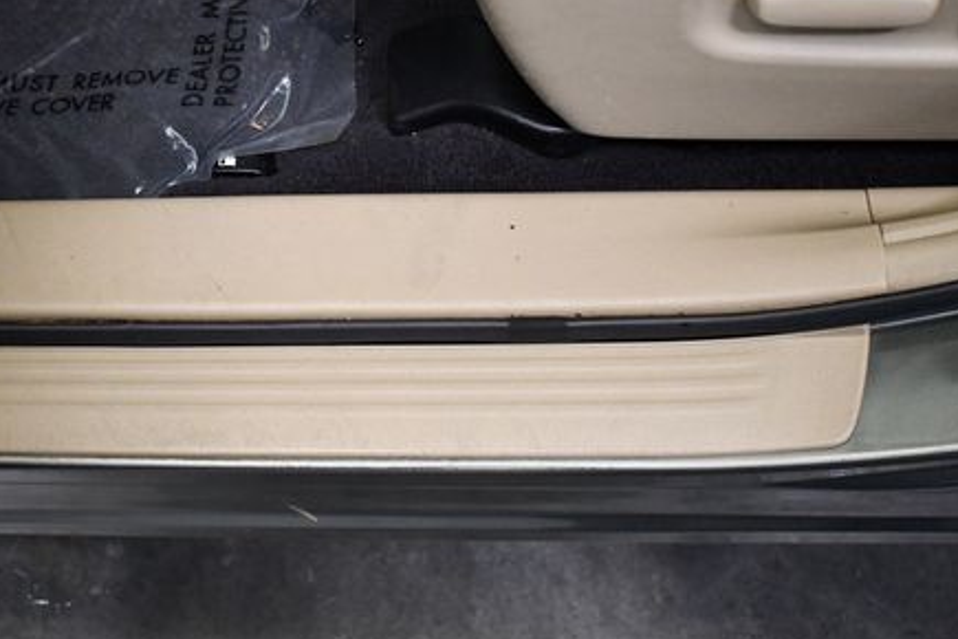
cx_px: 300
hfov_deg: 39.0
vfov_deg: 27.0
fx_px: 1330
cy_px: 275
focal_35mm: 50
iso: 3200
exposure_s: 1/125
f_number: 3.8
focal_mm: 23
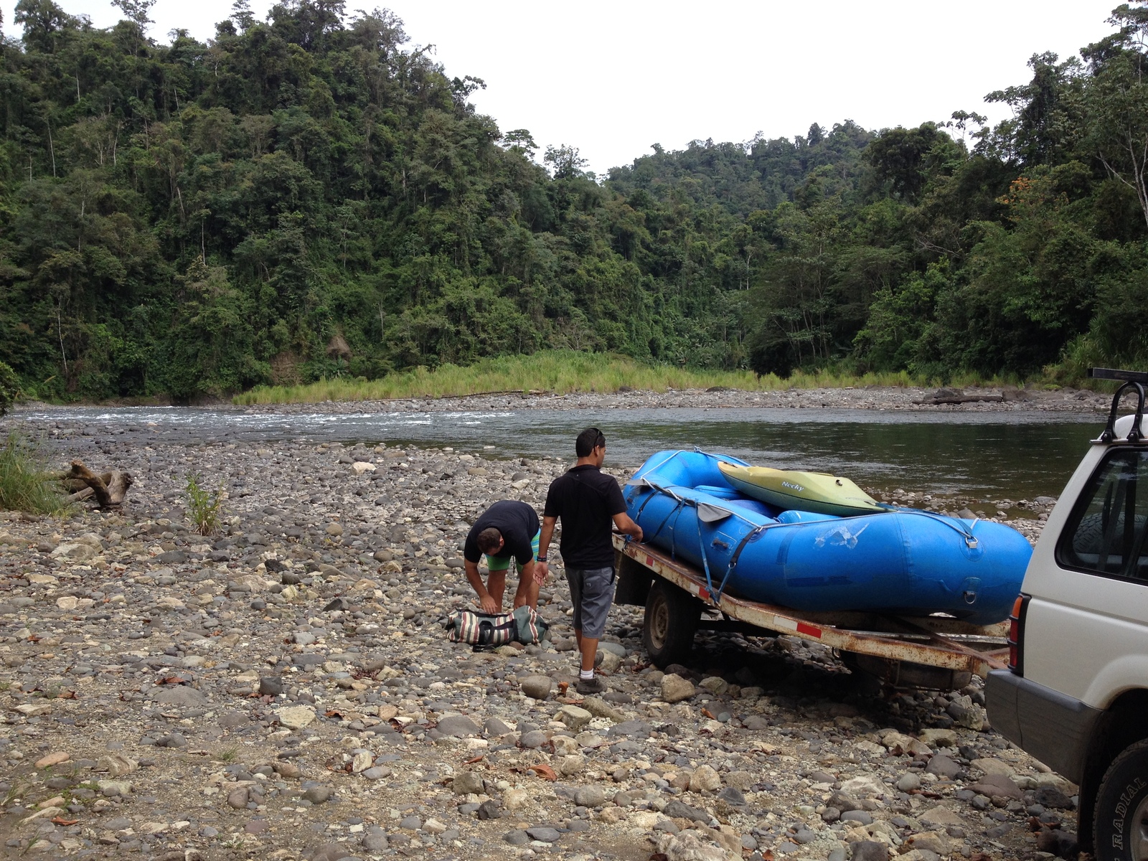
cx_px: 574
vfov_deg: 40.7
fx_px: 1161
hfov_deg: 52.6
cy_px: 430
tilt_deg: -6.9
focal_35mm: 35
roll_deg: +1.6
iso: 50
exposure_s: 1/890
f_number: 2.4
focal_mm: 4.28
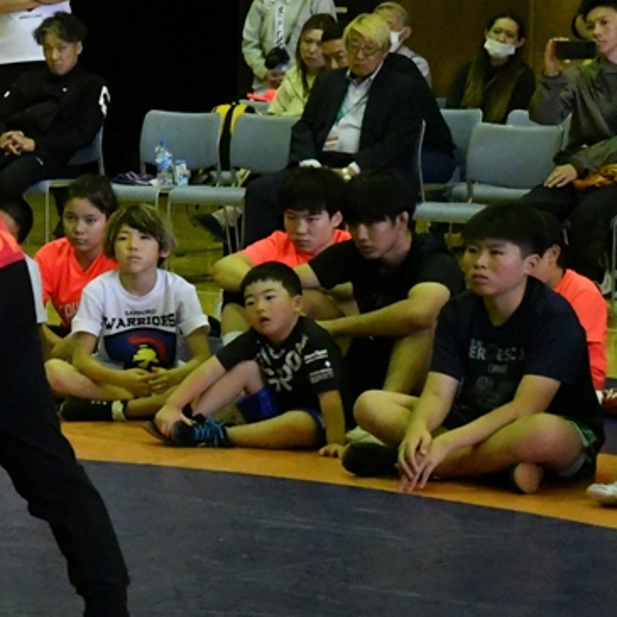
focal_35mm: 170
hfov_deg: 9.9
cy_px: 278
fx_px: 3428
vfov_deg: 10.3
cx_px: -352
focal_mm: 38
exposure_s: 1/500
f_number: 5.6
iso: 10000
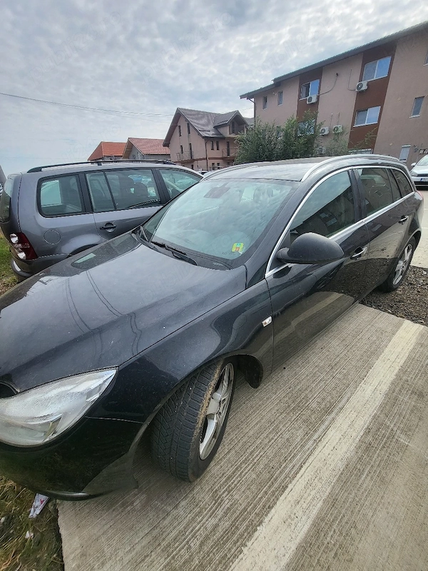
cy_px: 286
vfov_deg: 106.2
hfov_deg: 89.9
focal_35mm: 13
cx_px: 214
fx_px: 214
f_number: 2.2
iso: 32
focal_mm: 1.74
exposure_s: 1/1000
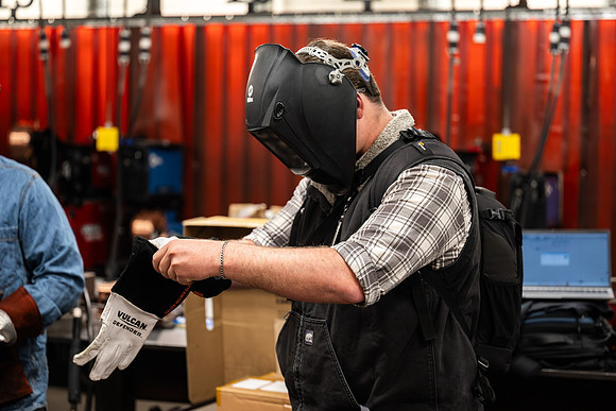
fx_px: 1267
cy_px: 196
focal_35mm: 74
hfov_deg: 27.3
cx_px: 308
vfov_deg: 18.4
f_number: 2.8
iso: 800
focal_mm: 70
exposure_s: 1/200
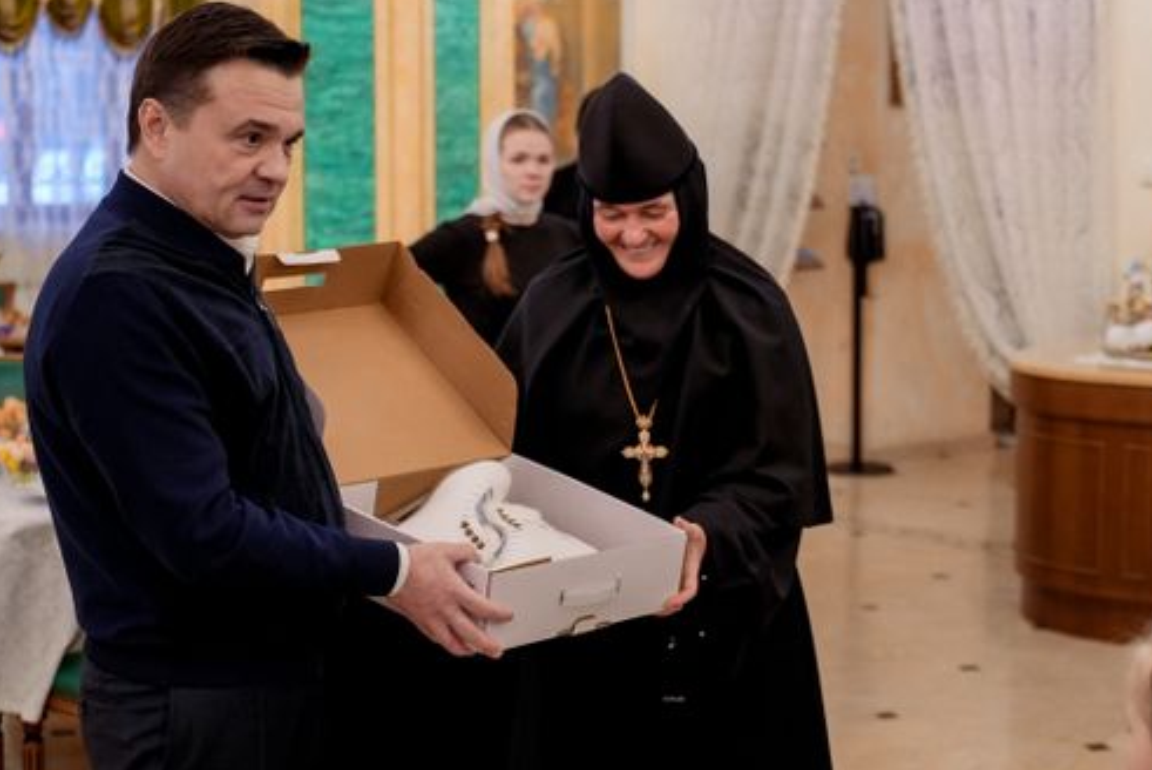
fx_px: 2049
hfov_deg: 31.2
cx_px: 768
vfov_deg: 21.3
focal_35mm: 64
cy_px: 383
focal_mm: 45
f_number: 2.8
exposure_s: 1/250
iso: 1600
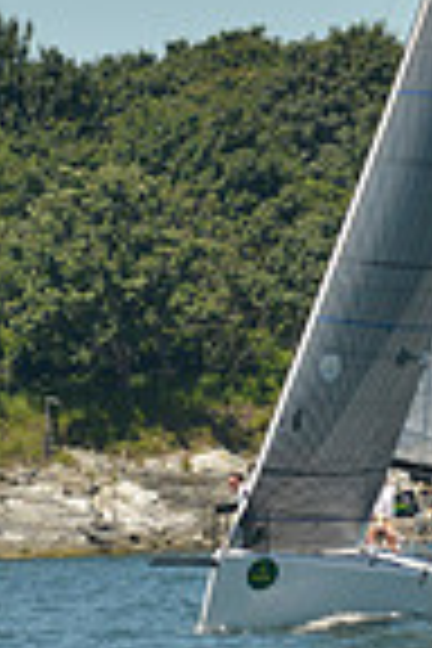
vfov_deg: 5.1
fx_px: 7271
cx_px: 218
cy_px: -162
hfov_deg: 3.4
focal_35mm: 404
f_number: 5.6
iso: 280
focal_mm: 100
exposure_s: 1/1250
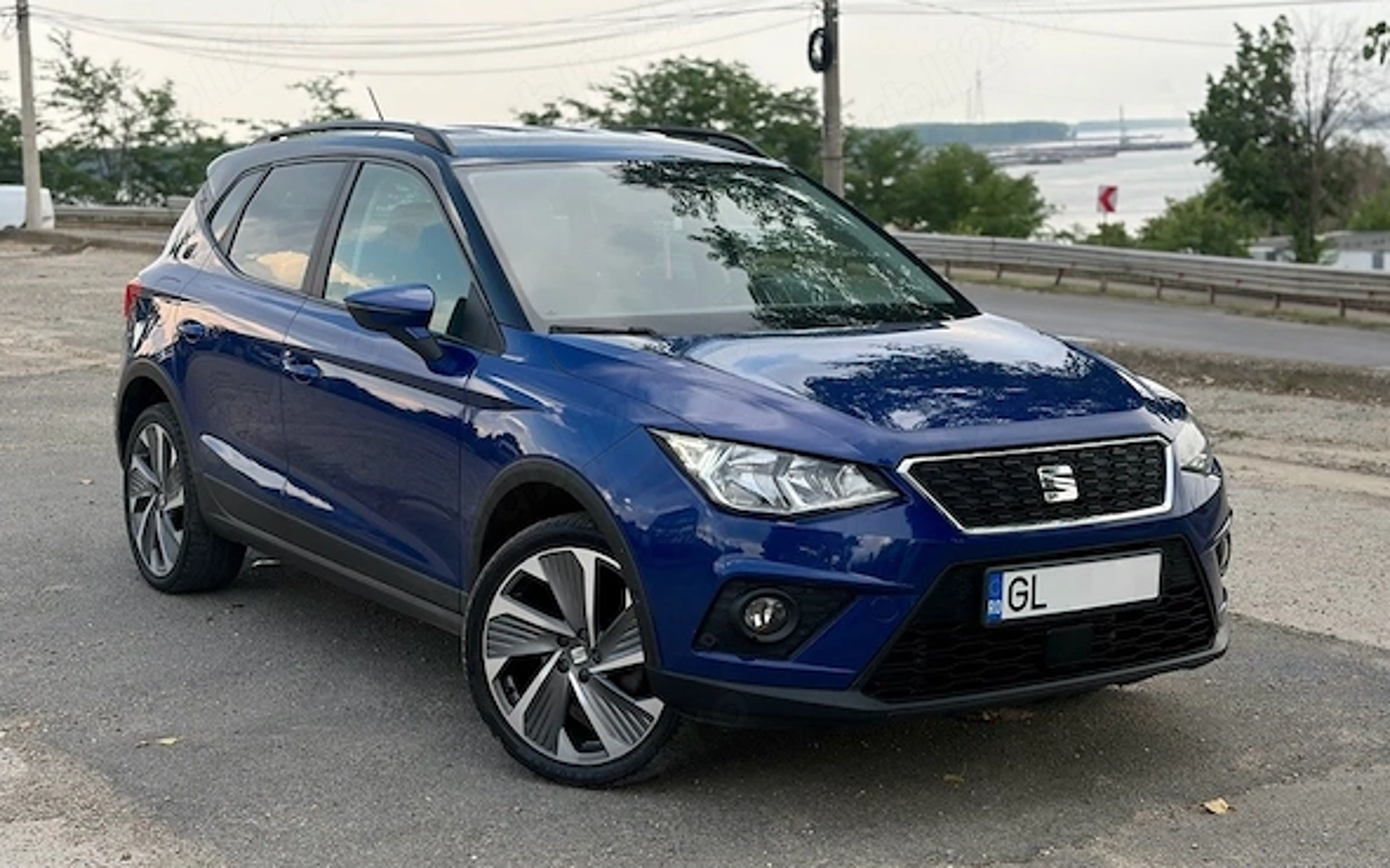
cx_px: 691
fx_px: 2121
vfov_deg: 23.1
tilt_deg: -7.8
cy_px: 447
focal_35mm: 56
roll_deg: +2.3
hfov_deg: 36.3
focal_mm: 5.96
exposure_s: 1/654
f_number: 1.6
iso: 40
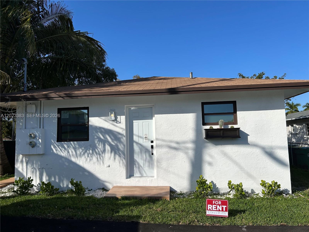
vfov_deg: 53.1
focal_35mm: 26
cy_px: 116
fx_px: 232
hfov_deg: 67.3
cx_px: 154
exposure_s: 1/8000
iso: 50
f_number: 1.5
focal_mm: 5.7
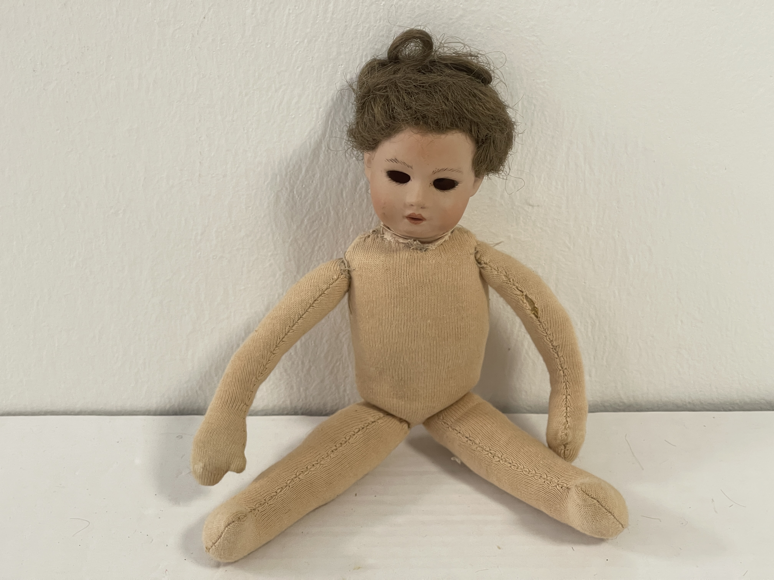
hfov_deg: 30.3
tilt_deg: -27.4
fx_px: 1431
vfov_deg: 22.9
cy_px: 290
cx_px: 387
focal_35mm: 64
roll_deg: +0.3
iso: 160
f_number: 2.2
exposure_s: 1/50
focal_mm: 7.5
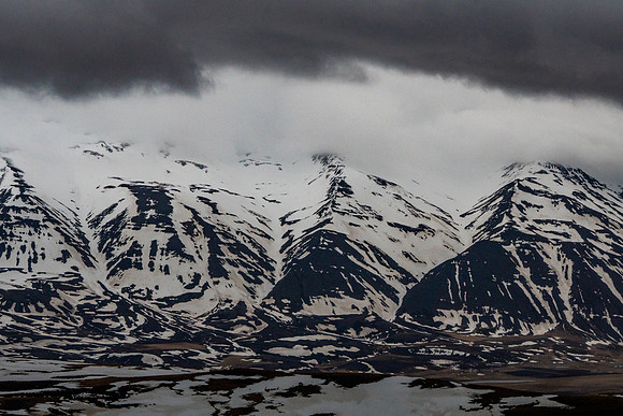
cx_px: 312
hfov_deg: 19.5
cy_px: 208
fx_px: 1817
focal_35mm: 105
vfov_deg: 13.0
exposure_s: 1/2500
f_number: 10
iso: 800
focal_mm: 70
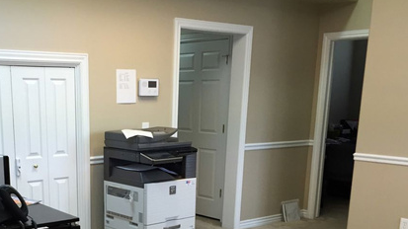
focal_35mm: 49
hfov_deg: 41.5
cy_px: 223
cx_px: 129
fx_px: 530
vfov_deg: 23.5
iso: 50
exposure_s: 1/33
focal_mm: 4.15
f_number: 2.2
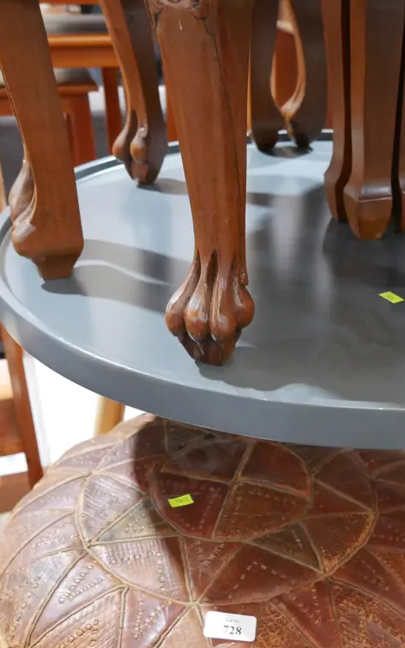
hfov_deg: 27.0
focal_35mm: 46
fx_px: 812
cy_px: 328
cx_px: 370
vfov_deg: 43.5
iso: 2500
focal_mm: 16
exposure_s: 1/60
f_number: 3.6
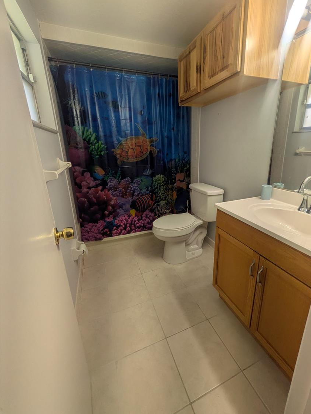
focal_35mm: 15
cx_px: 166
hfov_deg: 81.7
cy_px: 195
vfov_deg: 98.0
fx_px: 180
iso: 45
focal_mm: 1.83
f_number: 2.2
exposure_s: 1/239
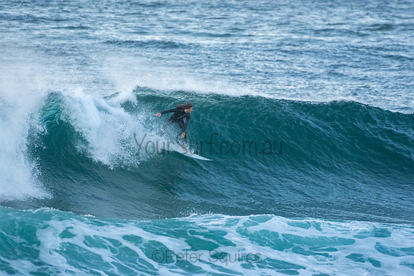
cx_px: 207
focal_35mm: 750
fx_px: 8627
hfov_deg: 2.7
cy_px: 138
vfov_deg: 1.8
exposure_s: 1/1250
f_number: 5.6
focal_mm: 500
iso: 1800
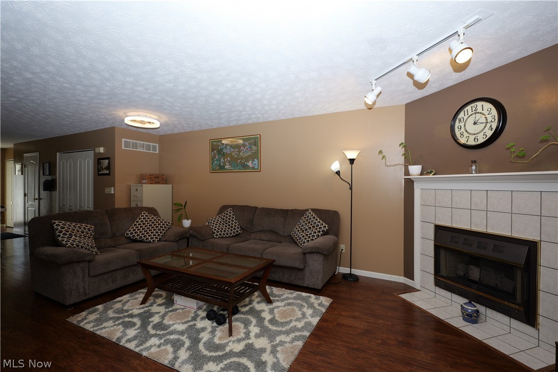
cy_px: 186
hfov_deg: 96.7
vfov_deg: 73.7
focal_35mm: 16
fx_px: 248
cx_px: 279
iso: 100
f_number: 2.8
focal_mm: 16
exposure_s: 1/60
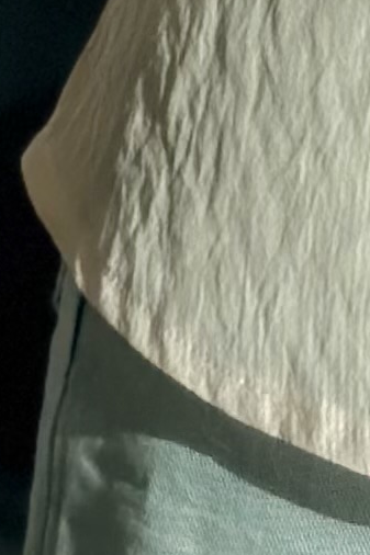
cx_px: 677
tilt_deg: -14.5
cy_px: -1466
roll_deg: -0.6
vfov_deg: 4.8
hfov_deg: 3.4
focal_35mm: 398
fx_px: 6140
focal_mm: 6.86
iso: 100
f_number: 1.78
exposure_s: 1/1721
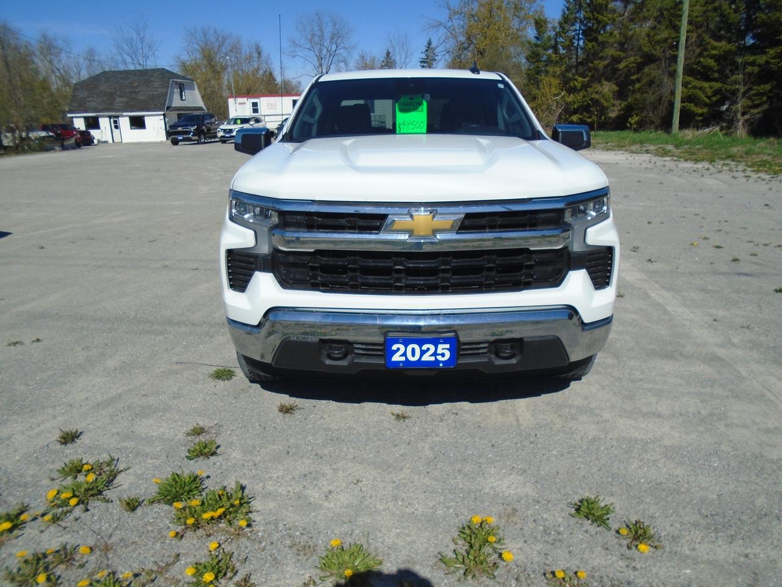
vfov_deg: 53.1
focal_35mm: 26
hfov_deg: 67.3
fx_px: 587
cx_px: 391
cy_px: 294
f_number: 8
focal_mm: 4.6
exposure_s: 1/400
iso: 100
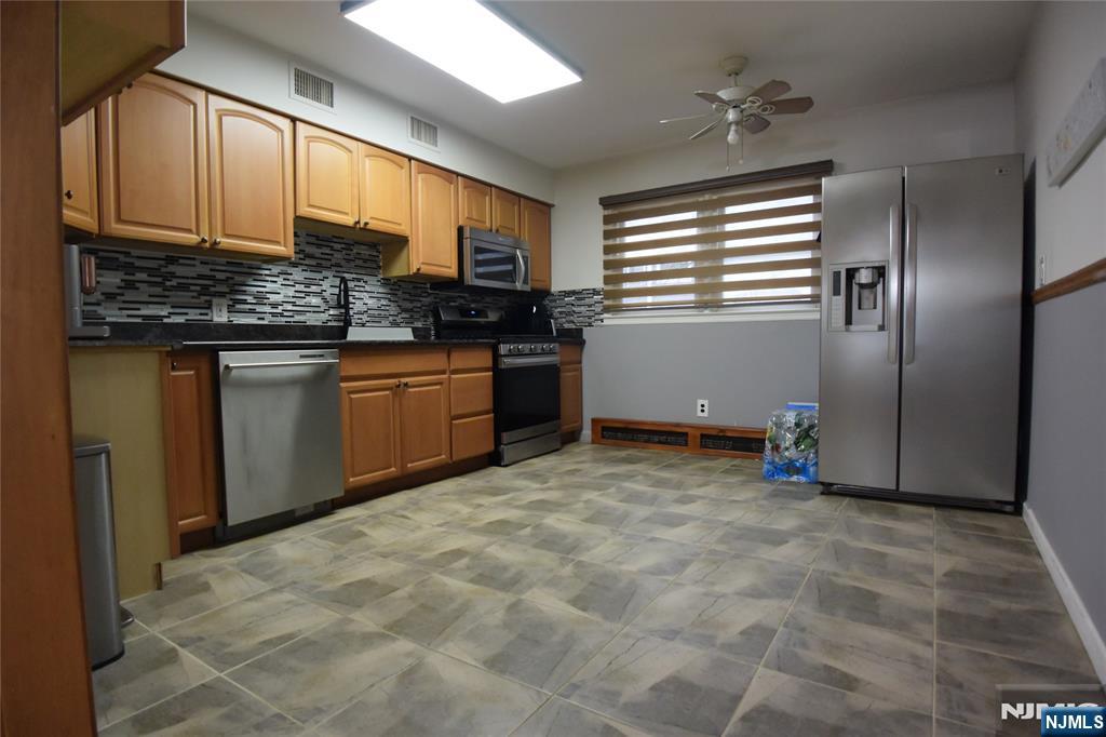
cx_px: 553
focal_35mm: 18
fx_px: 553
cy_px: 368
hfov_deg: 90.0
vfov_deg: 67.3
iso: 800
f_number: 3.5
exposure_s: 1/60
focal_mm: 6.7
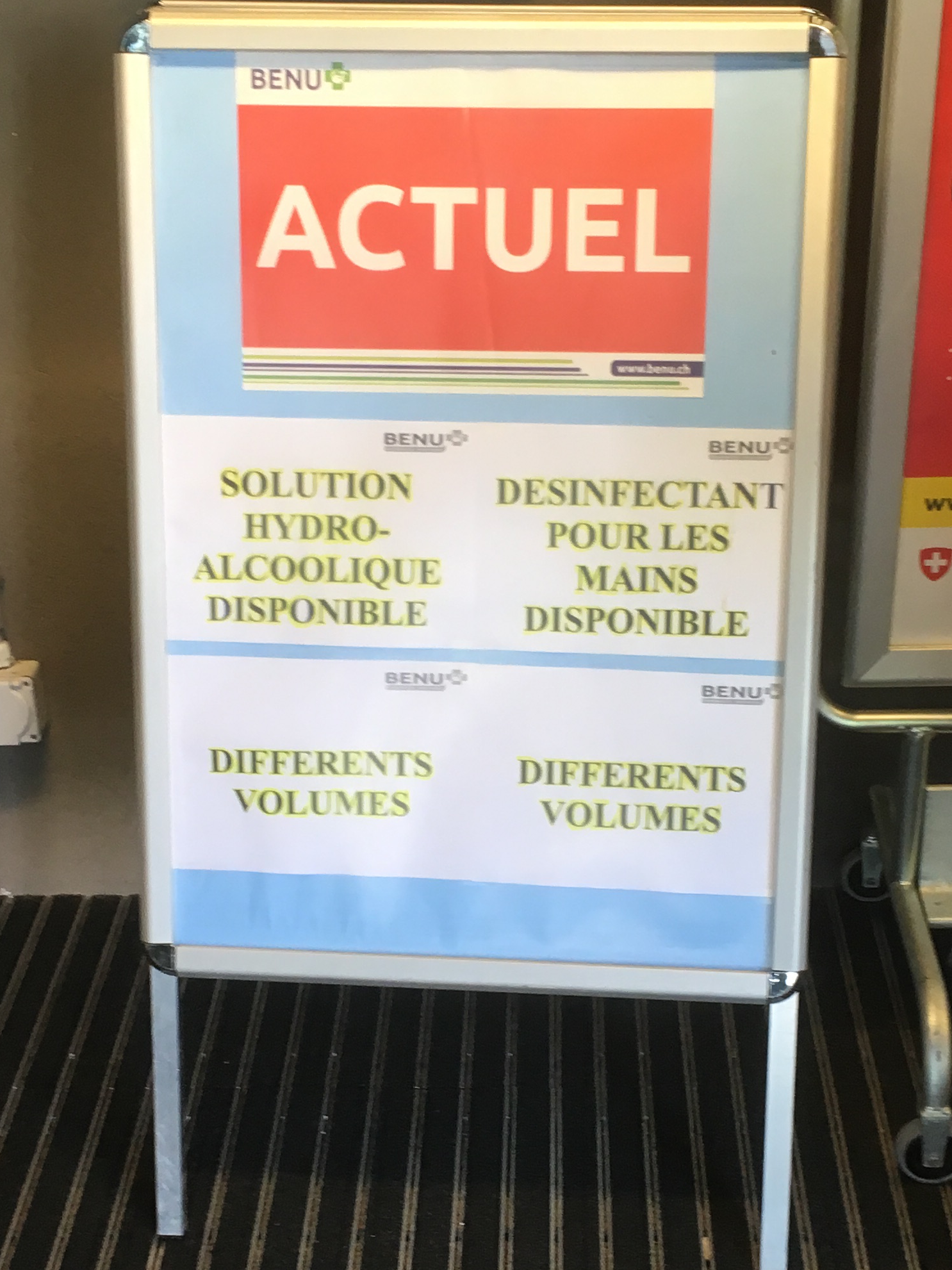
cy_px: 816
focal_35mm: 59
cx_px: 495
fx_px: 2164
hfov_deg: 24.8
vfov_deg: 32.5
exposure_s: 1/33
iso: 32
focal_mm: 4.15
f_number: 2.2
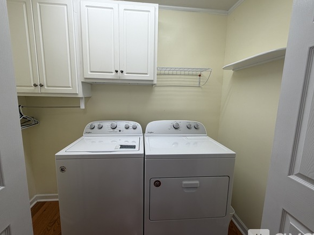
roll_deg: -1.0
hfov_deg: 94.5
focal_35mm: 16
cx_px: 156
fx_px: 145
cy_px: 116
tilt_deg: -8.2
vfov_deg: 78.1
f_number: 2.2
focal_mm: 2.22
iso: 64
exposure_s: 1/120
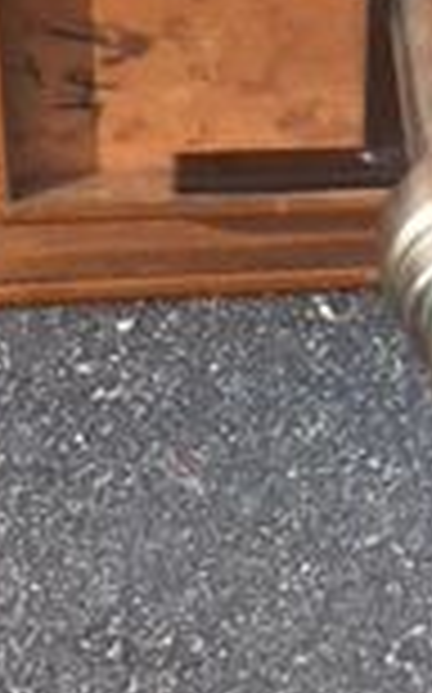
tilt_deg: -34.1
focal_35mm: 128
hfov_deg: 10.2
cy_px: -171
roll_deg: -0.8
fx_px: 2416
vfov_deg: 15.6
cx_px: 364
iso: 25
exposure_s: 1/206
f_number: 2.2
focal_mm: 4.15
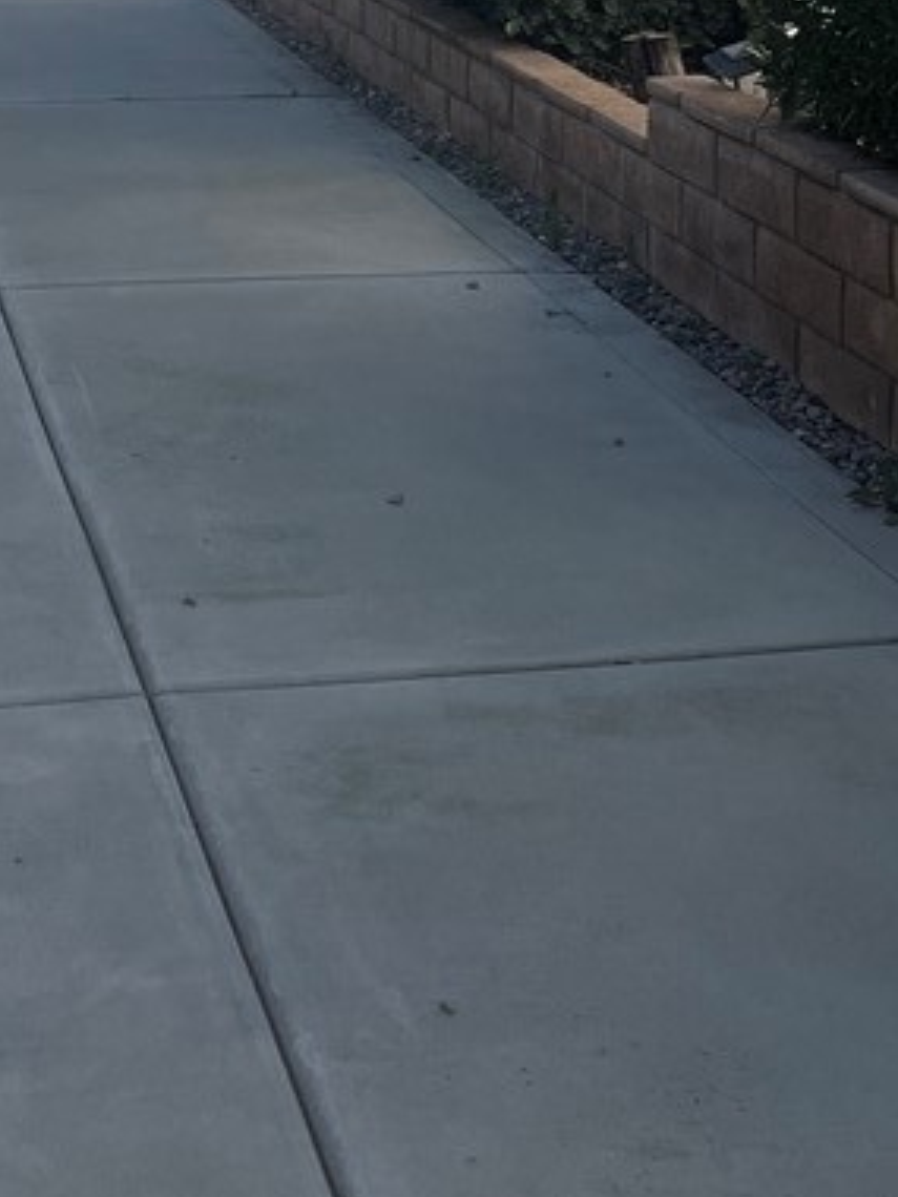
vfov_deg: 25.3
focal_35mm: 70
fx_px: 2421
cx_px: 274
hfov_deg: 20.9
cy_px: -192
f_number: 1.6
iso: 50
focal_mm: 5.1
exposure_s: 1/2410
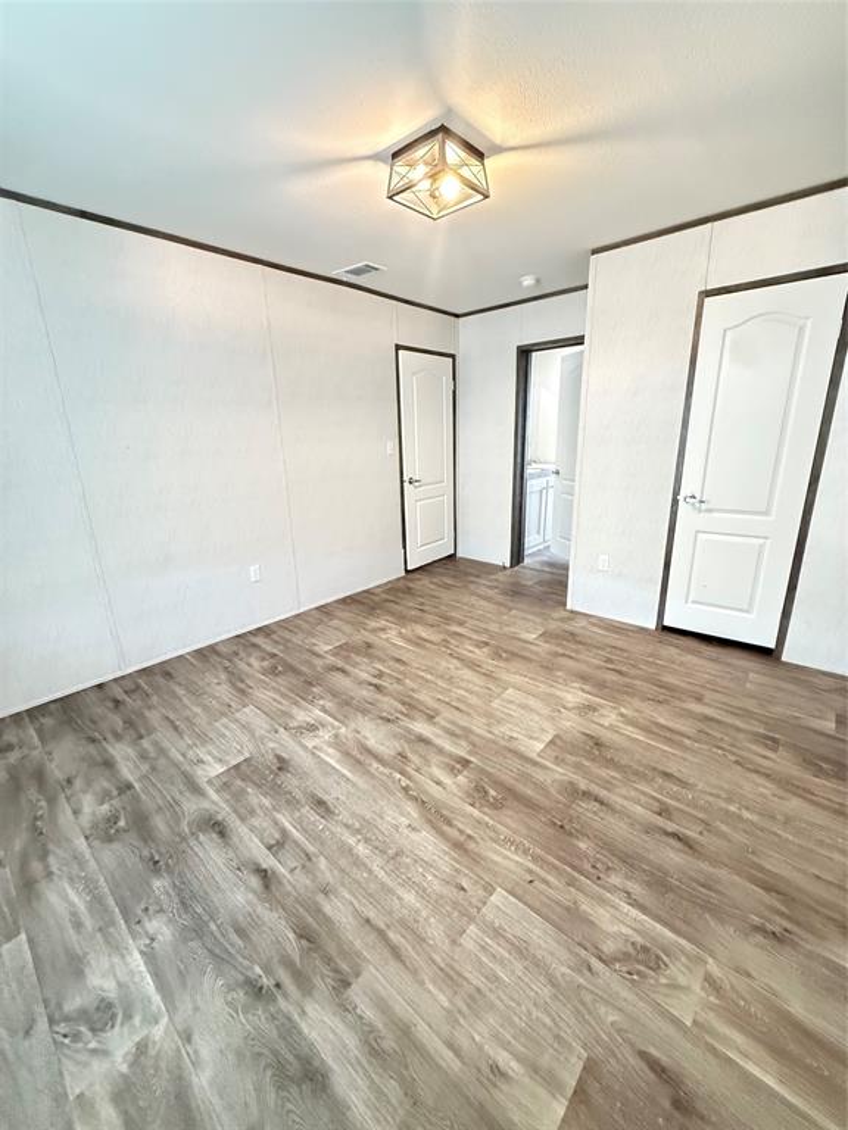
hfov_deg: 85.7
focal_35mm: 14
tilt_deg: -15.5
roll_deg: +0.6
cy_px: 565
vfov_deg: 102.1
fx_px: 457
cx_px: 424
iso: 1000
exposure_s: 1/40
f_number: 2.2
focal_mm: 2.22
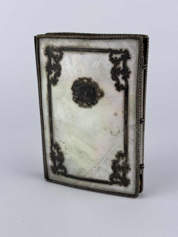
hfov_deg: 30.3
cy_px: 118
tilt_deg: -18.2
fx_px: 329
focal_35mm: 48
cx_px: 89
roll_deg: +1.8
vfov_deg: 39.7
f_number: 1.78
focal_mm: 6.76
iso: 64
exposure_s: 1/664
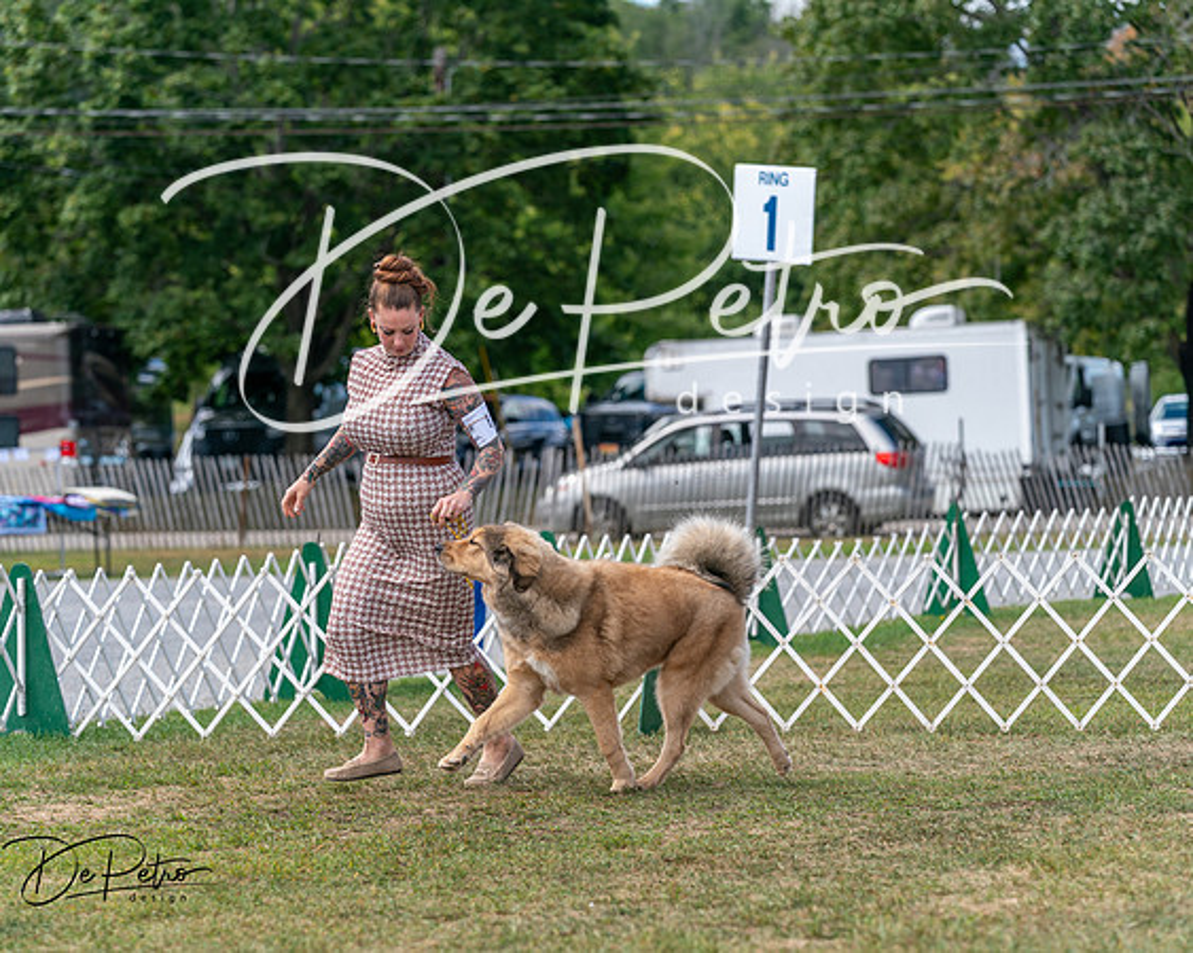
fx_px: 4969
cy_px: 476
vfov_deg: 11.0
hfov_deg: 13.7
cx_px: 596
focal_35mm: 141
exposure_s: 1/1250
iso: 320
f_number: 4
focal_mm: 125
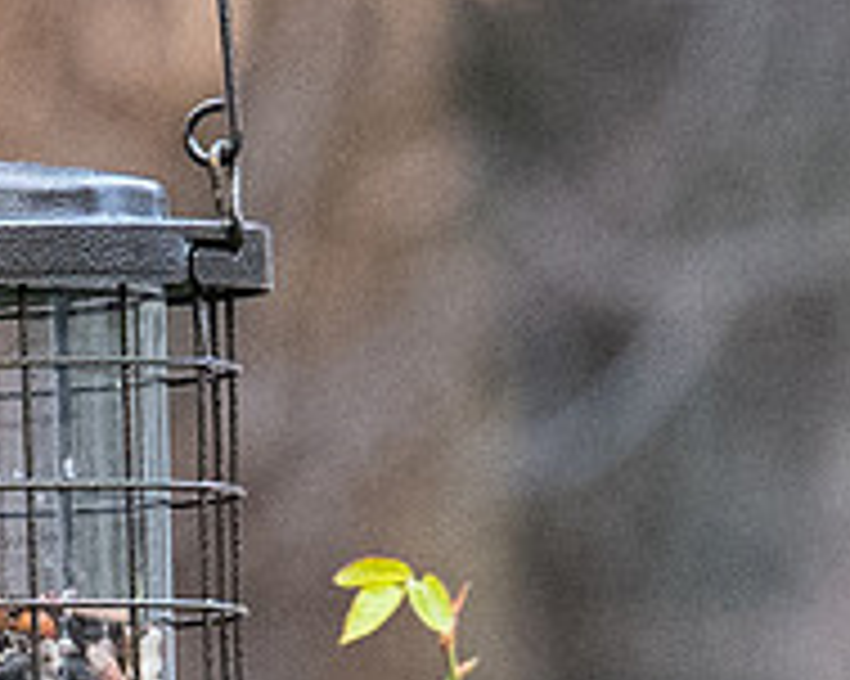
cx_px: 409
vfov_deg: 0.7
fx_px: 54763
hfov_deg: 0.9
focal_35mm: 2178
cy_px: 883
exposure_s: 1/1000
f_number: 6.3
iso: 2000
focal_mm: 200
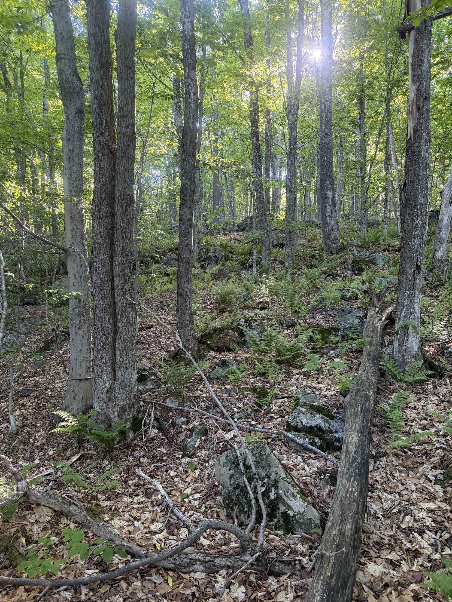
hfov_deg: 54.9
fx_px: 435
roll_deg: -1.3
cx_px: 224
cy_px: 308
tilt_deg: +1.6
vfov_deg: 69.4
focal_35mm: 25
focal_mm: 6.76
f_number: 1.78
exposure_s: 1/60
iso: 250
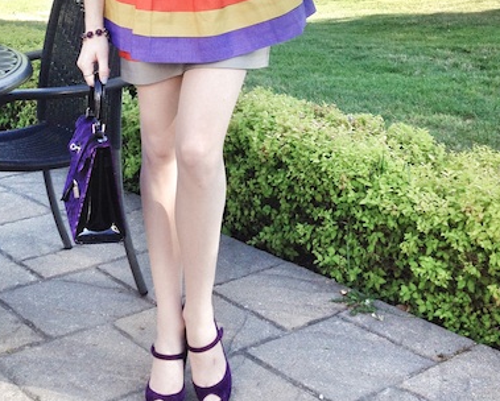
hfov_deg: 28.6
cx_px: 179
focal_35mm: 66
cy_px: -35
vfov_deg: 22.0
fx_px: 978
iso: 80
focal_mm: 4.28
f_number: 2.4
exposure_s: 1/315
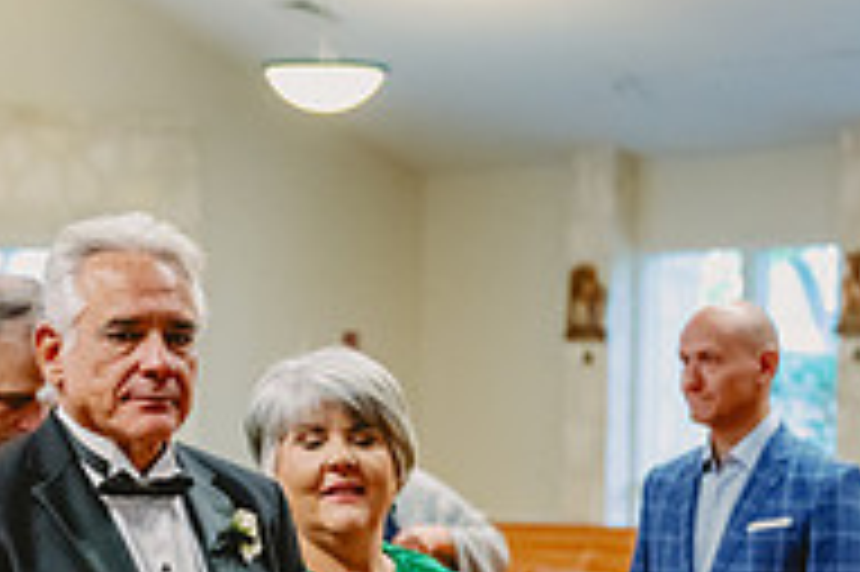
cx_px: -212
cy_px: 565
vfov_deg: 9.1
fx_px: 3556
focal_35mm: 149
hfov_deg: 13.4
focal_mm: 49
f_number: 2.8
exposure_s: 1/250
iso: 3200
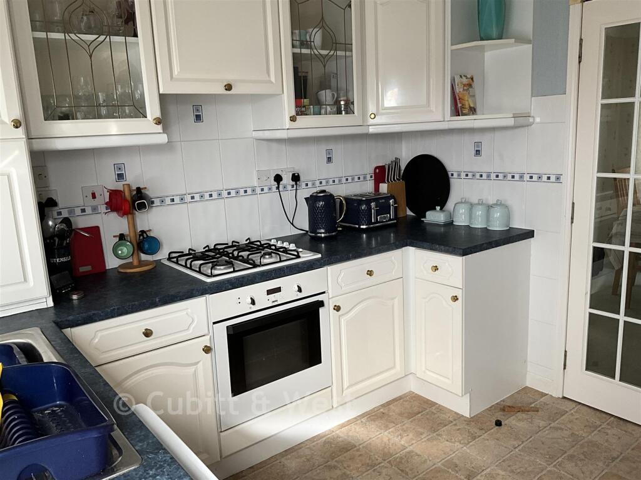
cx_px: 320
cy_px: 240
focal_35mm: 29
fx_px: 537
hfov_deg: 61.7
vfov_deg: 48.2
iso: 50
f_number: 1.8
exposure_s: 1/122
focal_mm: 3
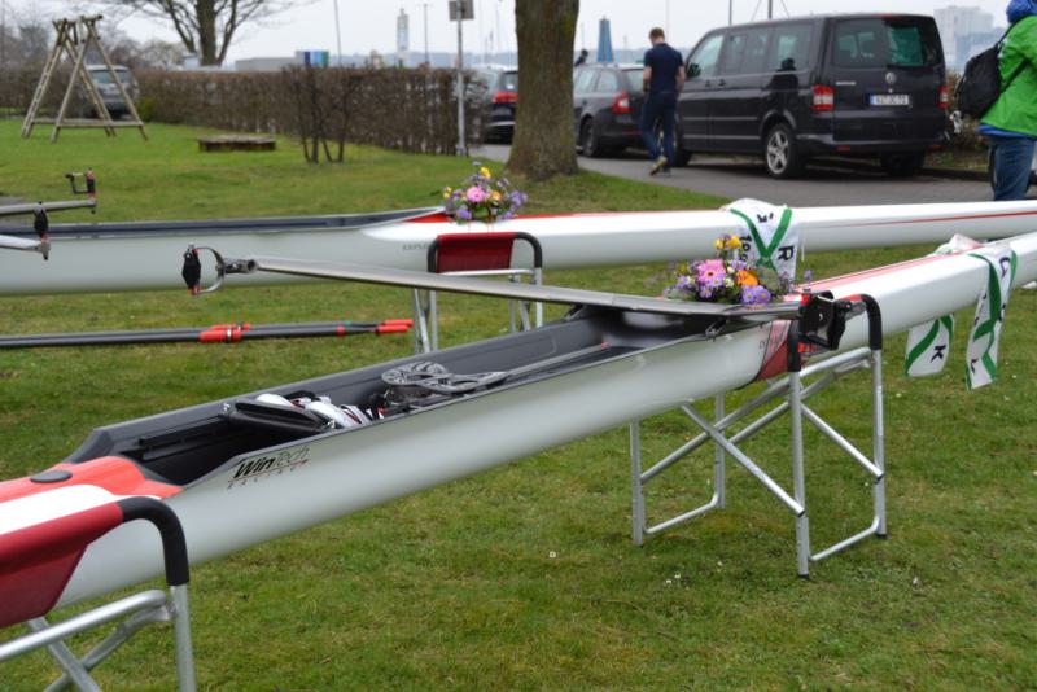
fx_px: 1513
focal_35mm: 52
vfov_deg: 25.8
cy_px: 346
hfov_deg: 37.8
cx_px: 518
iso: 100
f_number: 5.6
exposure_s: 1/125
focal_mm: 35
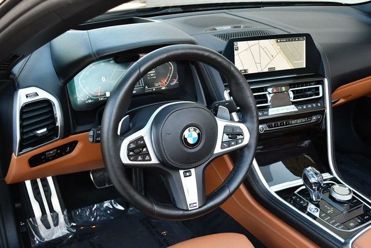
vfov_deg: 33.5
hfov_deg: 48.4
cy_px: 124
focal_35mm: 40
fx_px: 413
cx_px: 186
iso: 560
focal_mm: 20
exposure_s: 1/250
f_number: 3.8
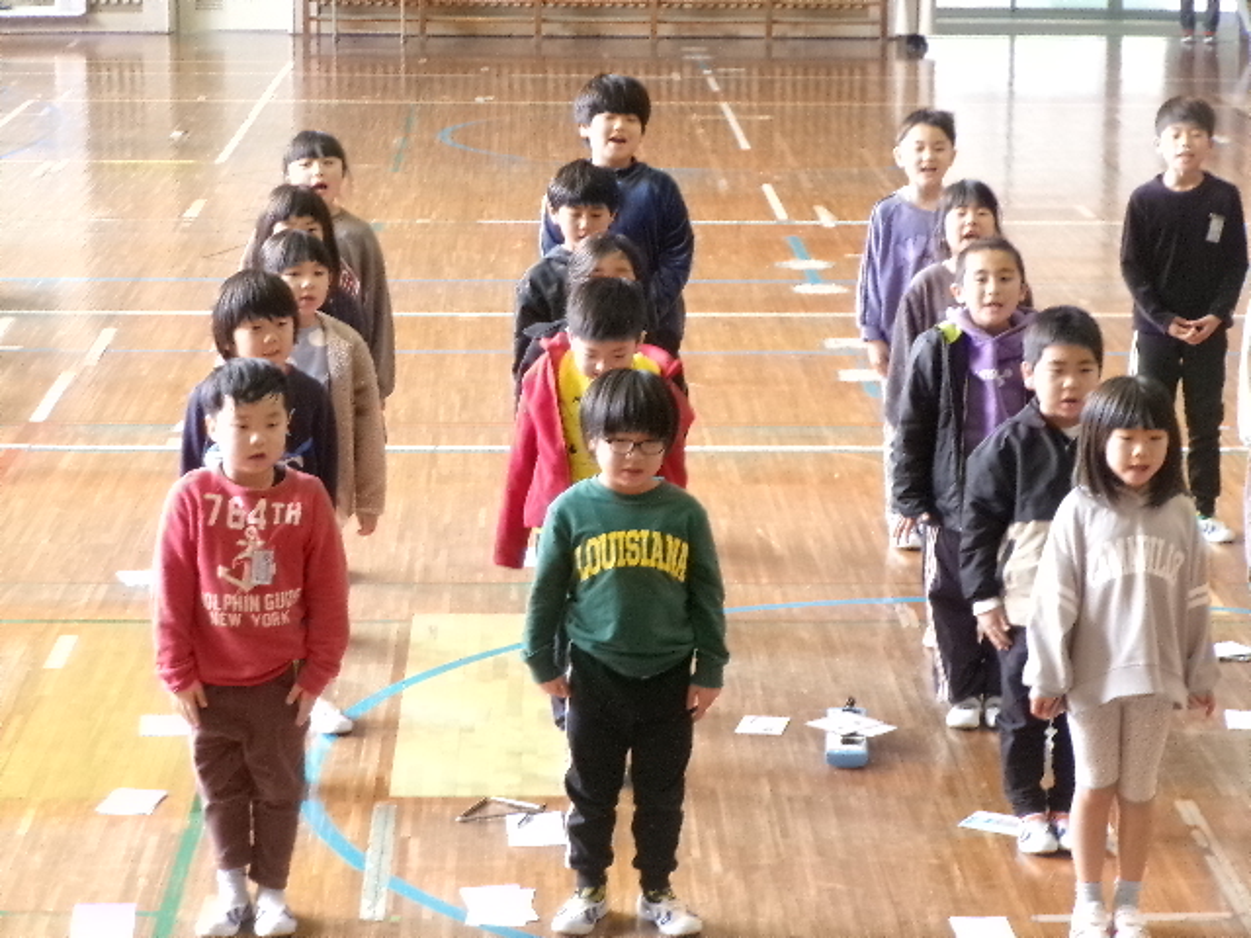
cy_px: 469
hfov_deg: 17.1
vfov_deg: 12.9
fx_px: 4156
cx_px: 626
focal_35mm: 115
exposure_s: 1/34
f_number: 6.2
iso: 647
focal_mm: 20.6
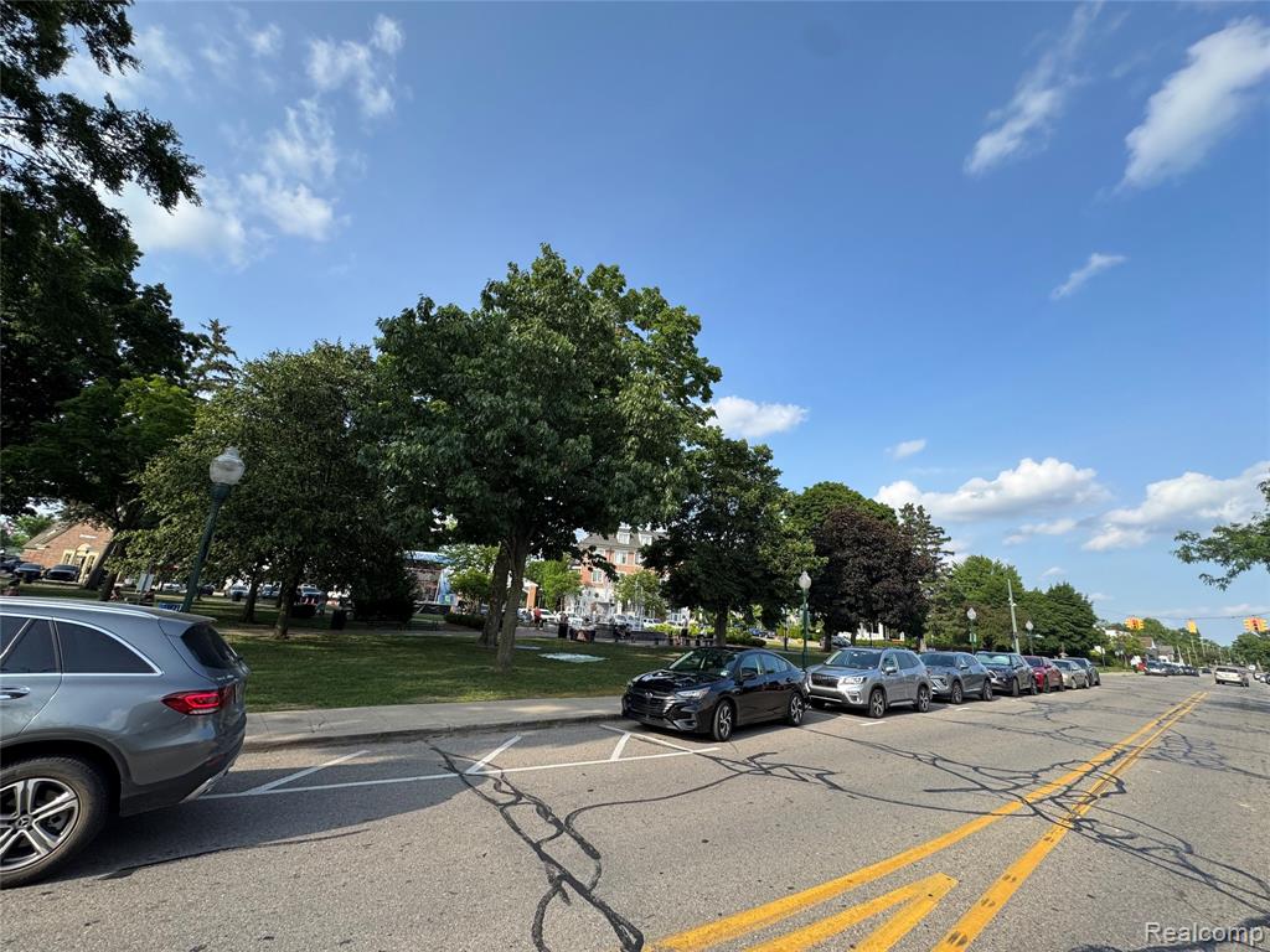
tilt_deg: +15.3
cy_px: 476
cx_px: 635
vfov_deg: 85.7
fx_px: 514
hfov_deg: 102.1
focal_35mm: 14
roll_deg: -4.3
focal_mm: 2.22
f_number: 2.2
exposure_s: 1/771
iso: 40
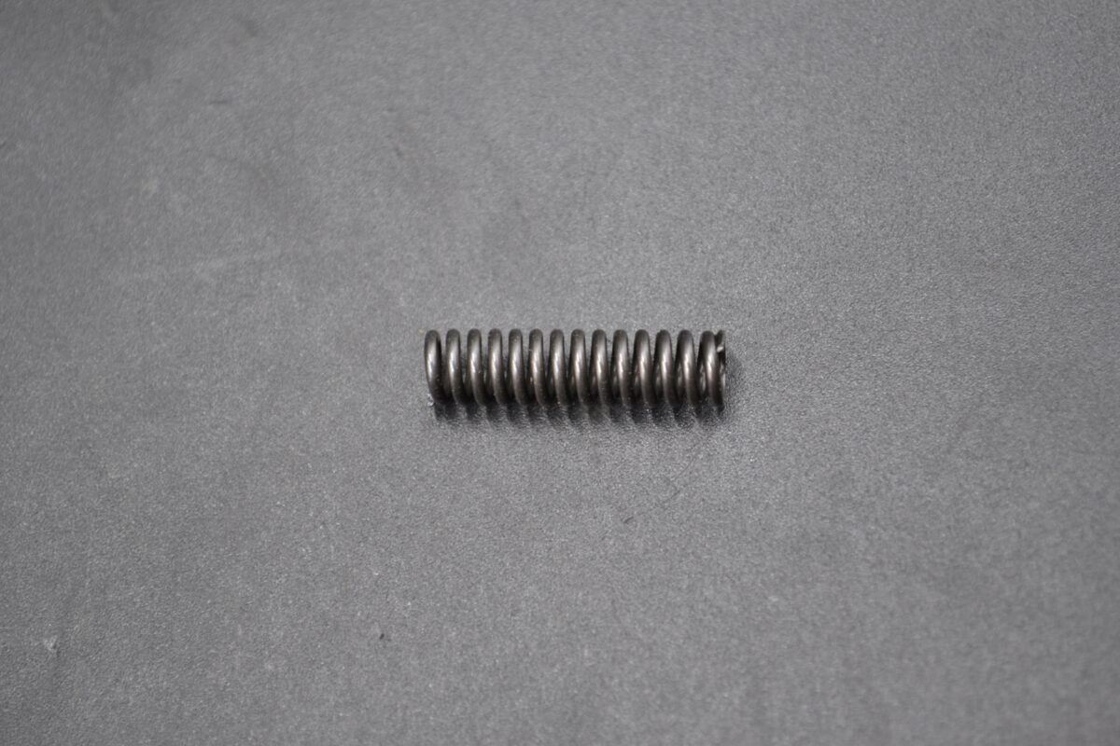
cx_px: 560
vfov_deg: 16.6
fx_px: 2566
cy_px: 373
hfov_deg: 24.6
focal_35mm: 82
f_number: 5.6
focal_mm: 55
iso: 400
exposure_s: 1/25
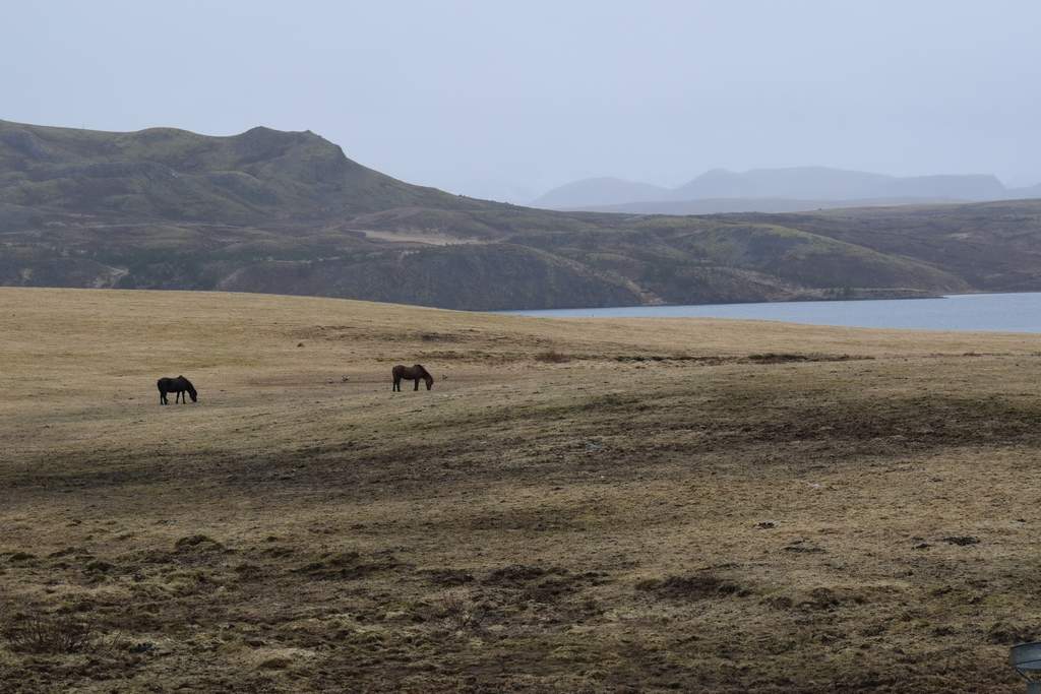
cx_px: 520
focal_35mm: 99
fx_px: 2863
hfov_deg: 20.6
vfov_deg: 13.8
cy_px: 347
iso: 220
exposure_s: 1/250
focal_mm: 66
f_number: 8
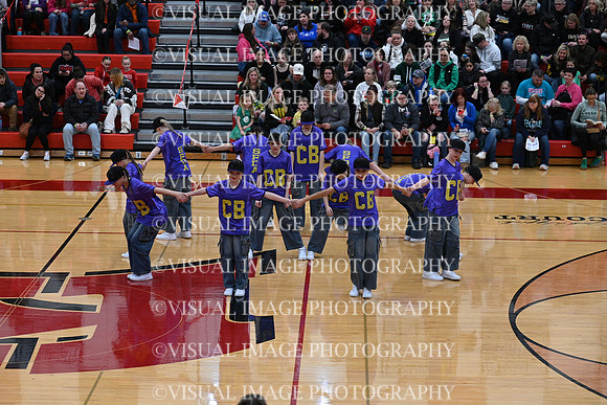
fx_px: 1720
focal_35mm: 102
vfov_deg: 13.4
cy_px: 202
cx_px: 304
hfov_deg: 20.0
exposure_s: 1/400
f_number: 4
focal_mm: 102
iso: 4000
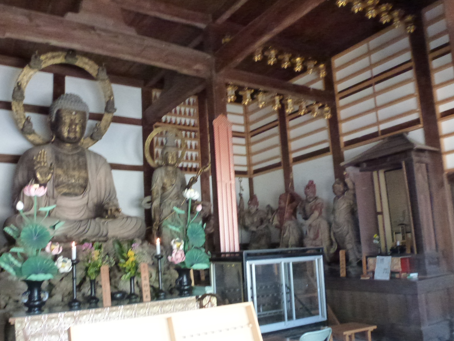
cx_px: 199
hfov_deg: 59.8
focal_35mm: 30
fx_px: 393
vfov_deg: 46.6
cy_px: 197
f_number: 3.3
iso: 800
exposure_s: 1/25
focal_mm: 4.3
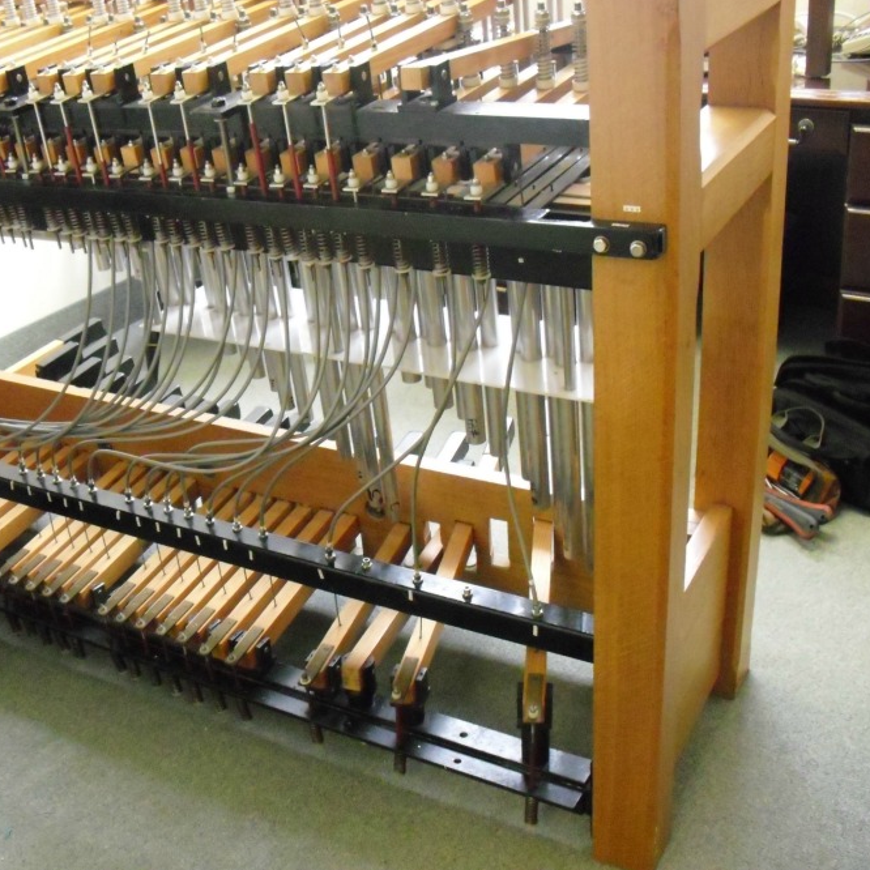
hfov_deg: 39.1
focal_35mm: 43
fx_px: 1223
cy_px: 432
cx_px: 363
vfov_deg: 39.2
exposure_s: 1/80
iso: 800
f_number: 3.1
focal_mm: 6.3
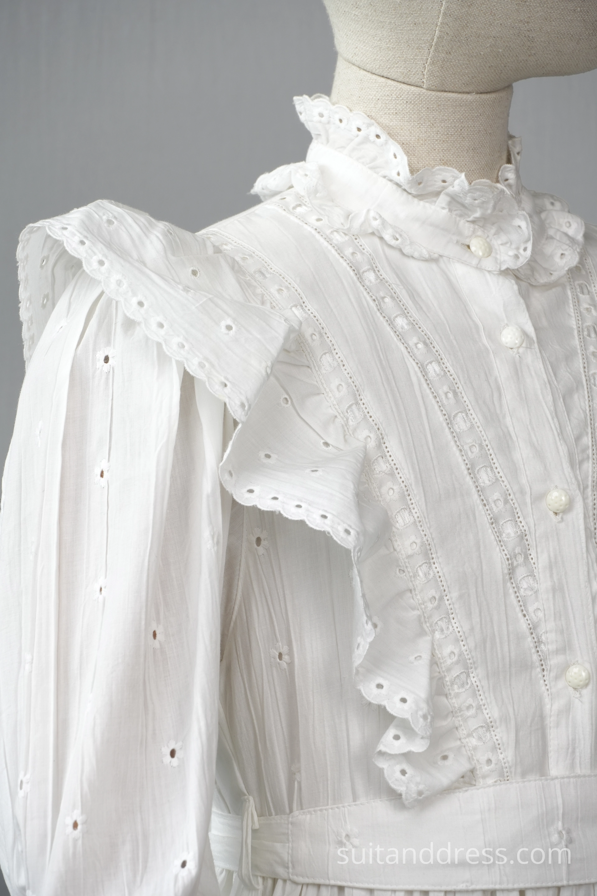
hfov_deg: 7.3
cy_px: 448
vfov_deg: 10.9
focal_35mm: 189
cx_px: 298
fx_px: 4701
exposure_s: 1/25
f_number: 8
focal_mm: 126
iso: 200
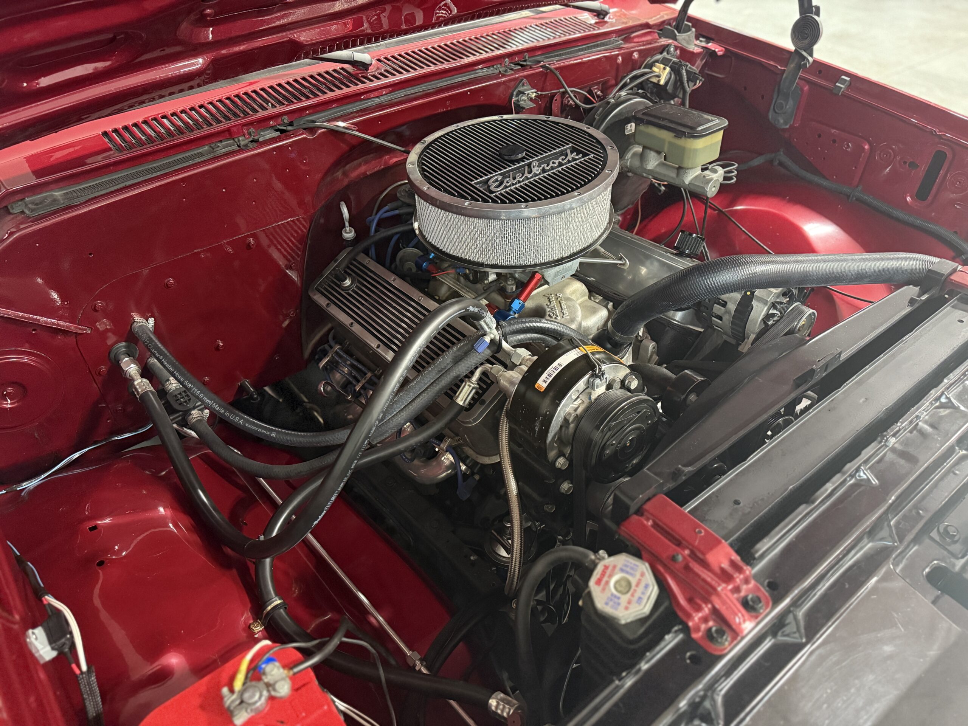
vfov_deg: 56.8
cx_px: 484
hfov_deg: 71.6
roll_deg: +0.6
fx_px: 671
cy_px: 363
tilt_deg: -40.0
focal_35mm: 24
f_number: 1.78
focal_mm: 6.76
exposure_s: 1/60
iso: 800
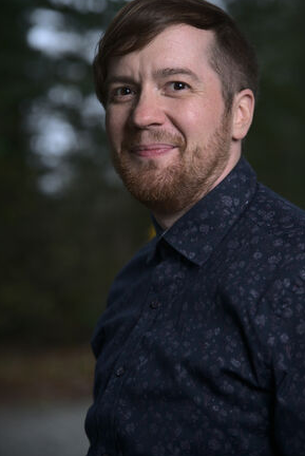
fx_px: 1027
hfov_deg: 16.9
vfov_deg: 25.0
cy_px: 203
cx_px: 172
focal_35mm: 81
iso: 800
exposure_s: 1/200
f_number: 2.8
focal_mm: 70
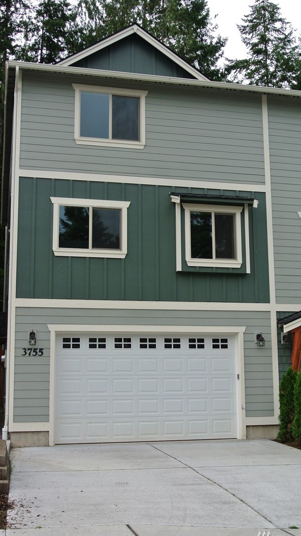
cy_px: 272
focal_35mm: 45
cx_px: 133
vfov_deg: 45.5
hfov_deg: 26.5
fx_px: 639
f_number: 4.2
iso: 100
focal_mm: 15.7
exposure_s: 1/400
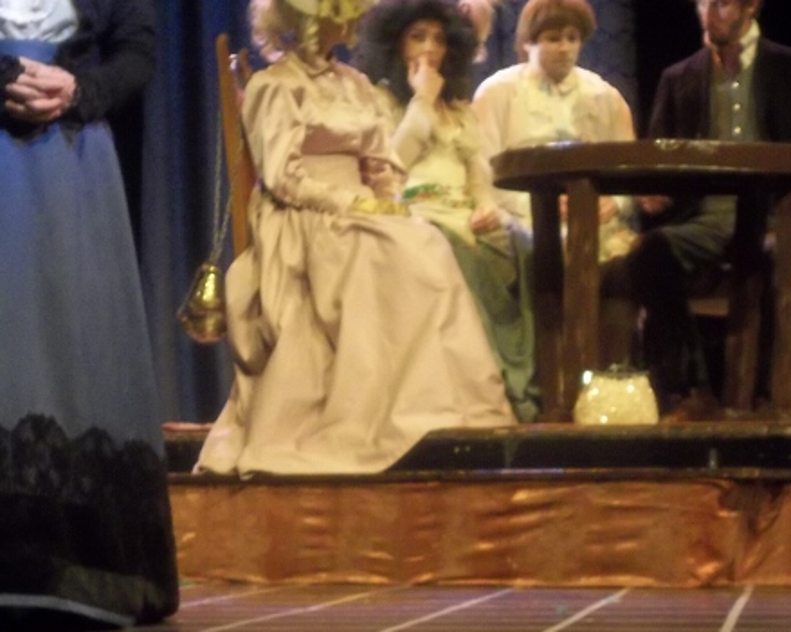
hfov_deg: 12.6
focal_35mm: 153
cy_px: 227
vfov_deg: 10.1
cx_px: 350
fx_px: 3581
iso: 320
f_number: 4.3
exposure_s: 1/8
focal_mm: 15.4
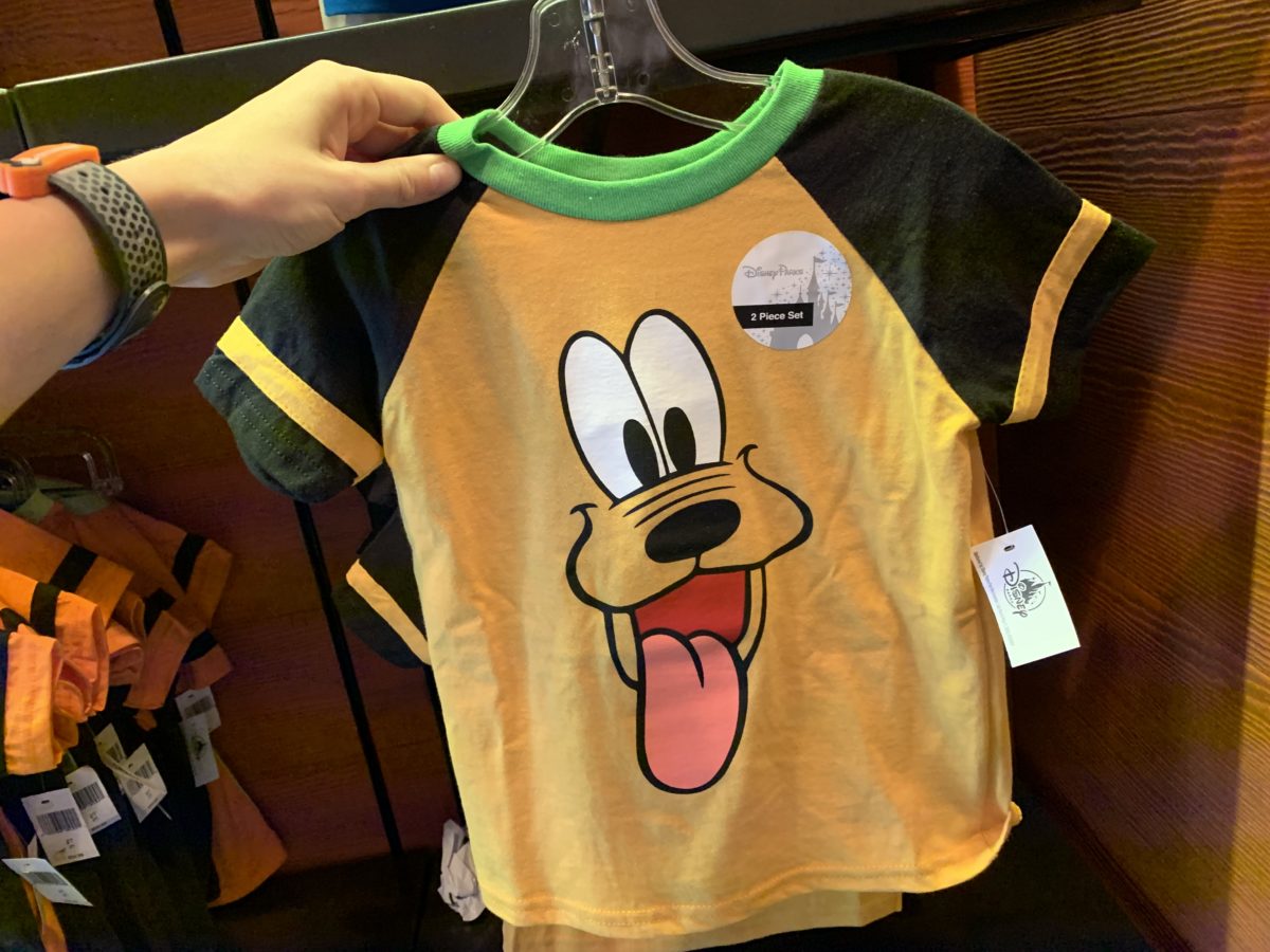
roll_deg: +9.5
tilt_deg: -18.0
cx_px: 635
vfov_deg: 53.1
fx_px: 954
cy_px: 476
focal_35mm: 26
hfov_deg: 67.3
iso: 400
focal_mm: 4.25
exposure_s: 1/40
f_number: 1.8
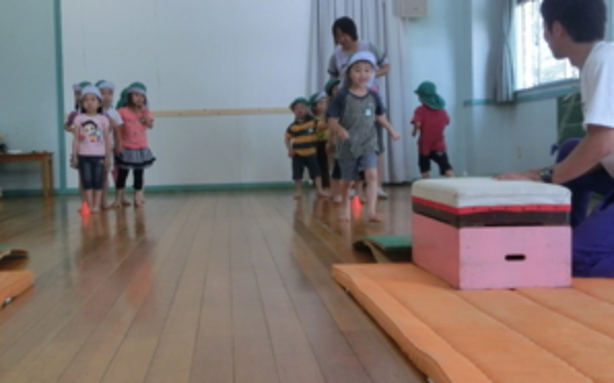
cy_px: 181
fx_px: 786
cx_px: 239
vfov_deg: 27.4
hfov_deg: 42.4
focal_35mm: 47
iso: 400
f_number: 3.7
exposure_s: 1/125
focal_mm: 5.93
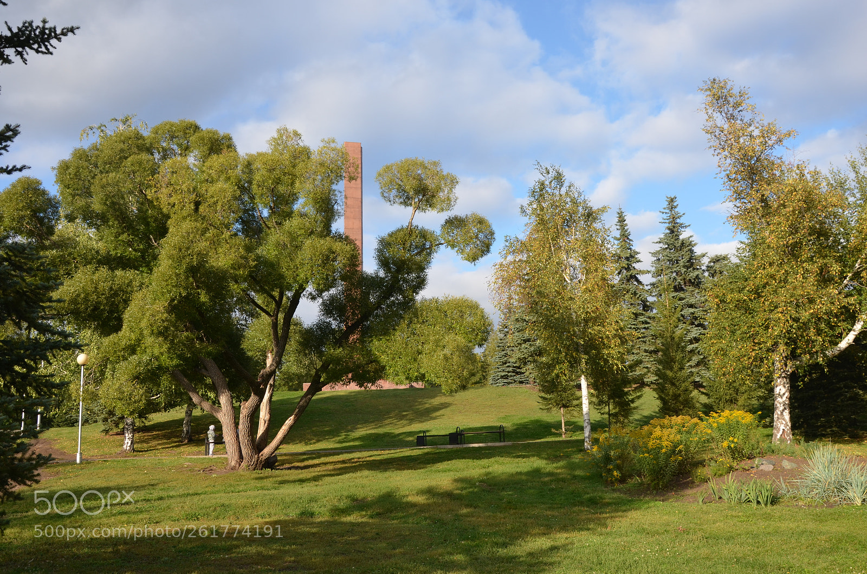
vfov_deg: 39.8
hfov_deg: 57.3
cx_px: 434
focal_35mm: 33
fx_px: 793
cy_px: 287
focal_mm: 22
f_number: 8
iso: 200
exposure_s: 1/250
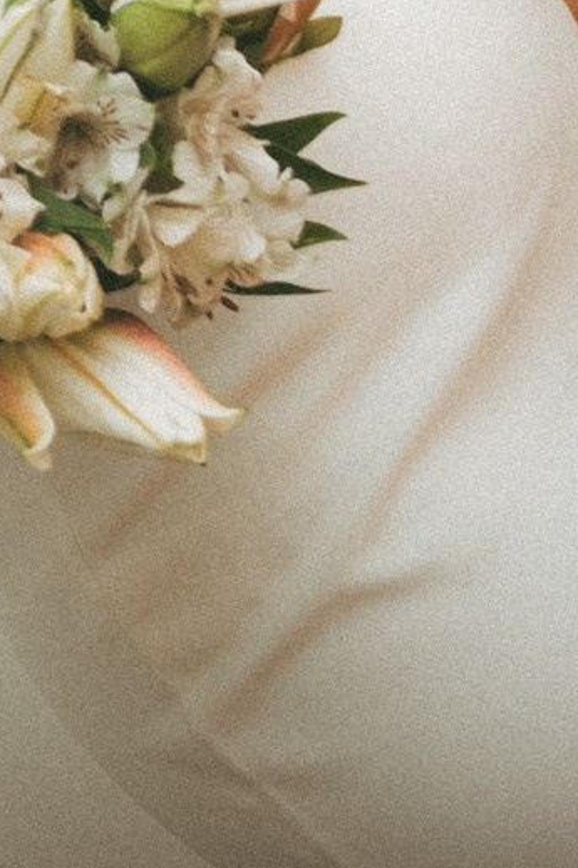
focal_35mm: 162
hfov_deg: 8.2
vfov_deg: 12.0
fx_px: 3904
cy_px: -544
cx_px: -478
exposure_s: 1/100
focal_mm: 27
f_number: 3.6
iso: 400
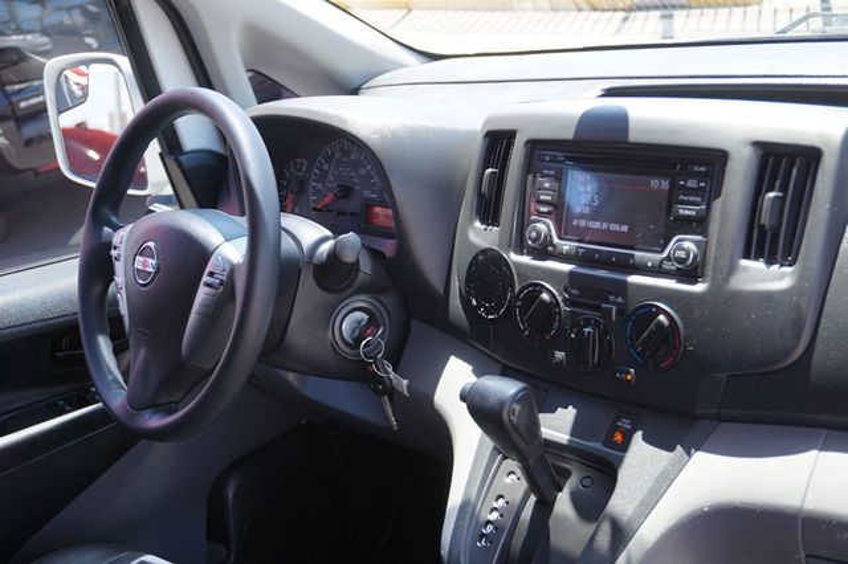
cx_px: 424
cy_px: 282
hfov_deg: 45.0
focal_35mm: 44
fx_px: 1024
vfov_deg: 30.8
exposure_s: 1/60
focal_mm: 29
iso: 125
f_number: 4.5
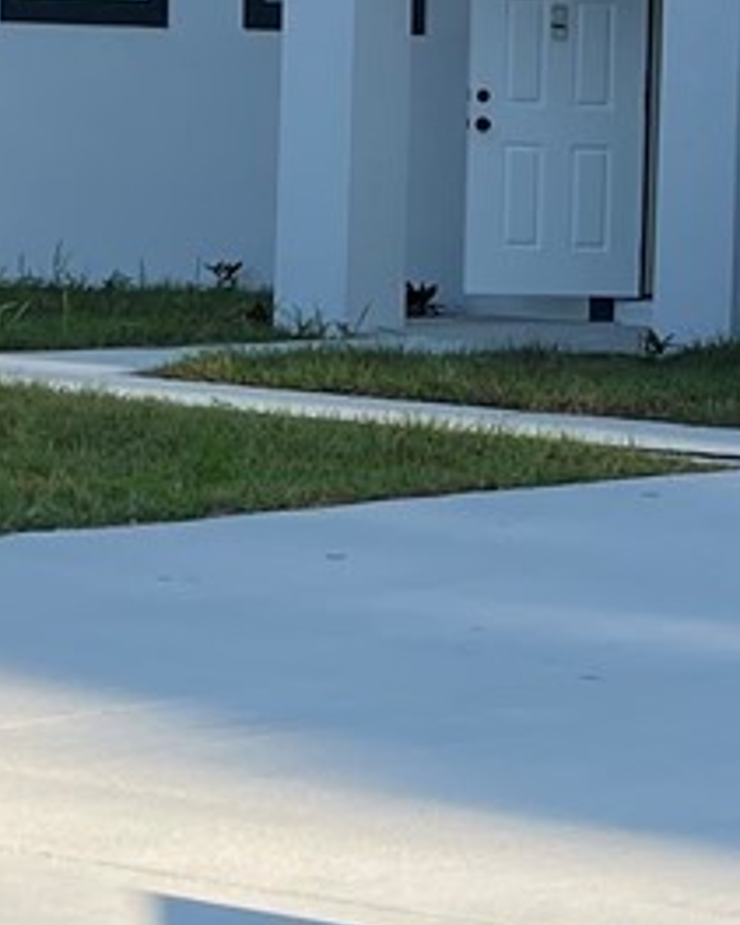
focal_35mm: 148
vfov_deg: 13.0
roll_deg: -2.5
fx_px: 4054
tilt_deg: -5.3
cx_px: 1252
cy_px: 434
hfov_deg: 10.0
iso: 32
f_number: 1.6
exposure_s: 1/1098
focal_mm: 5.1
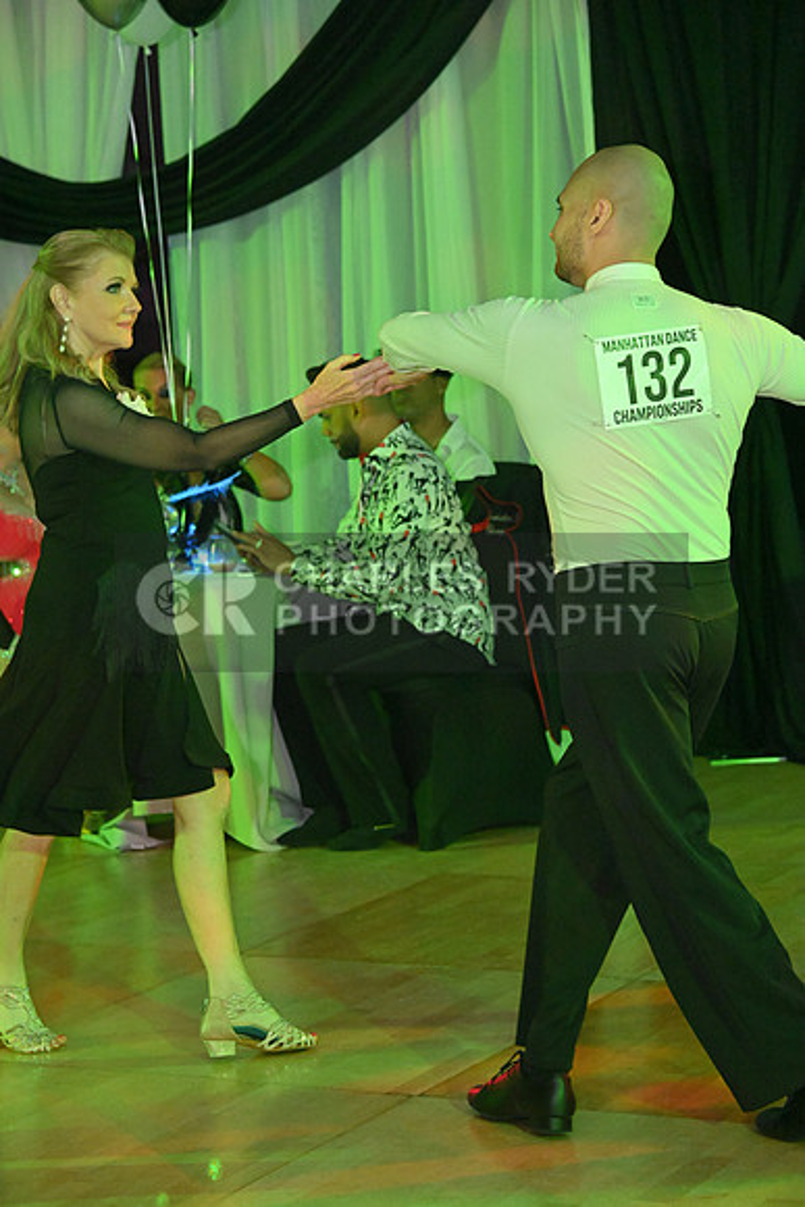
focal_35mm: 92
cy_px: 604
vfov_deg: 22.1
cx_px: 402
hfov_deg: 14.9
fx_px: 3084
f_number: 5.6
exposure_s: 1/400
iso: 6400
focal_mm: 92
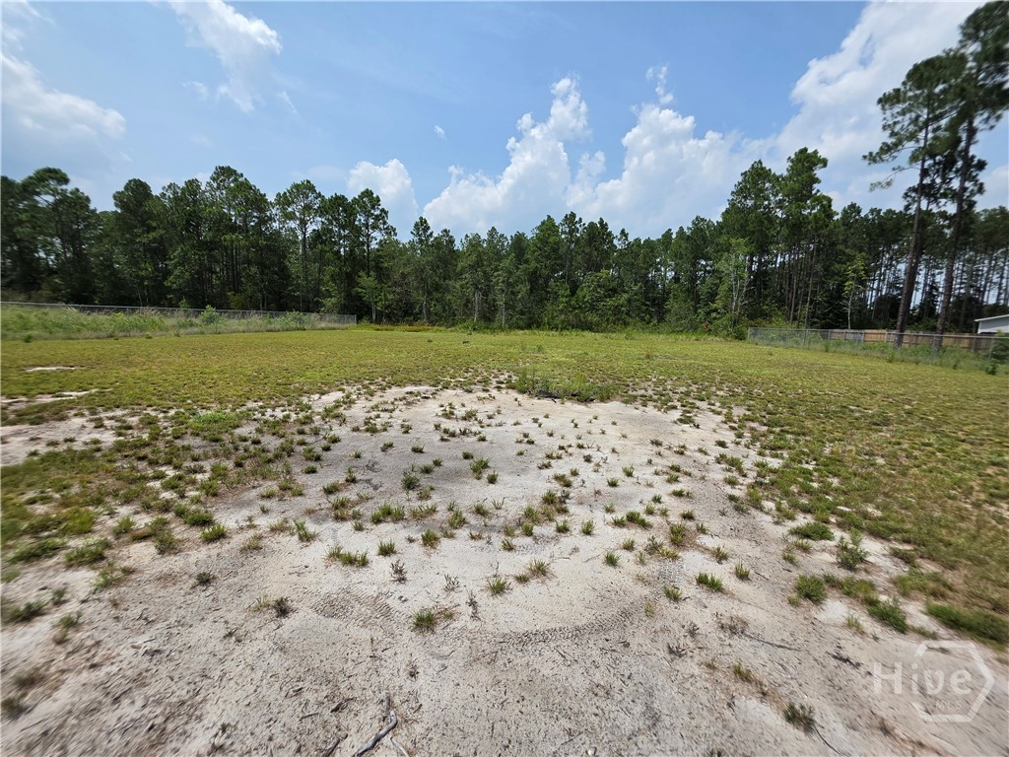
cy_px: 378
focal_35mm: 13
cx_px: 504
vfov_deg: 89.9
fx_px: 379
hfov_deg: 106.2
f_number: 1.9
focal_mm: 2.2
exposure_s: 1/3092
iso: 32
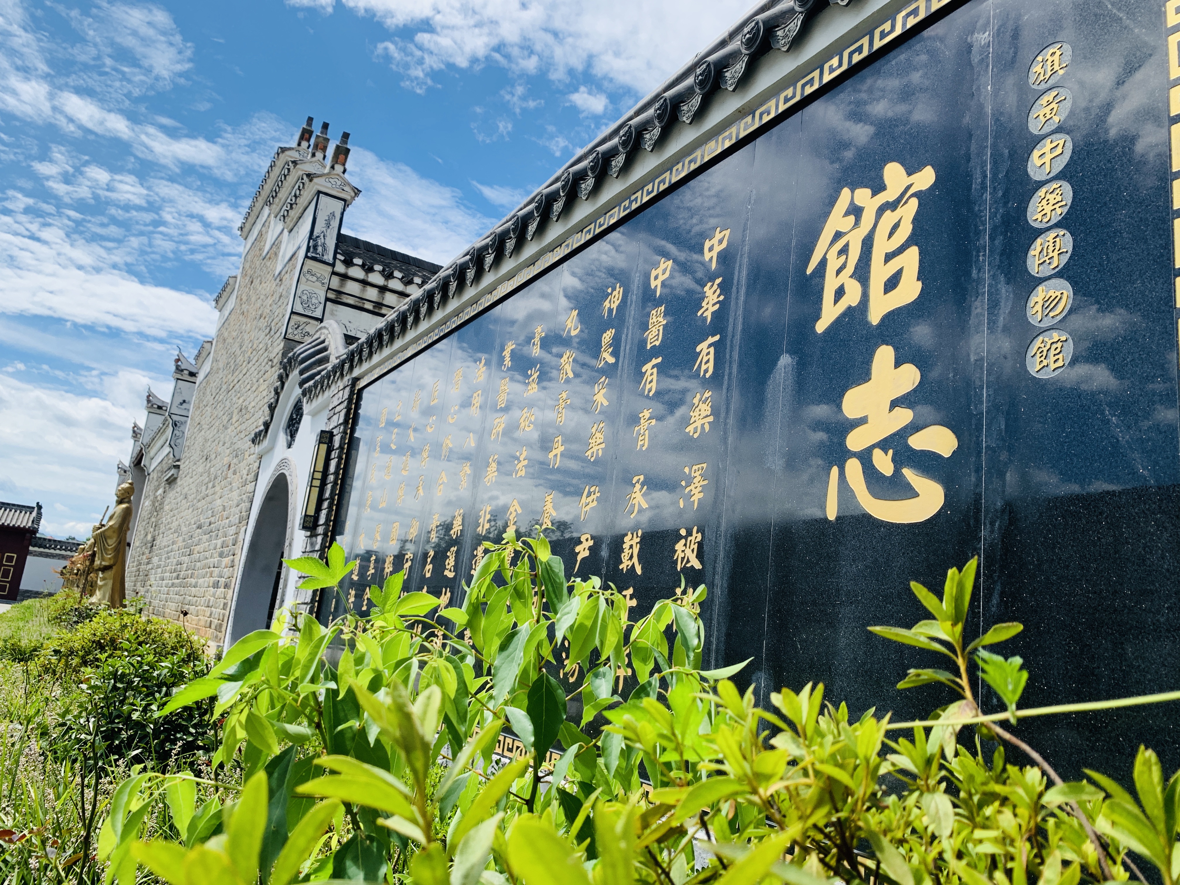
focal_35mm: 26
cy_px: 442
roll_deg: -6.9
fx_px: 886
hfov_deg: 67.3
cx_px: 590
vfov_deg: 53.1
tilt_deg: +12.5
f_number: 1.8
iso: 25
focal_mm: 4.25
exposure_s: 1/1536
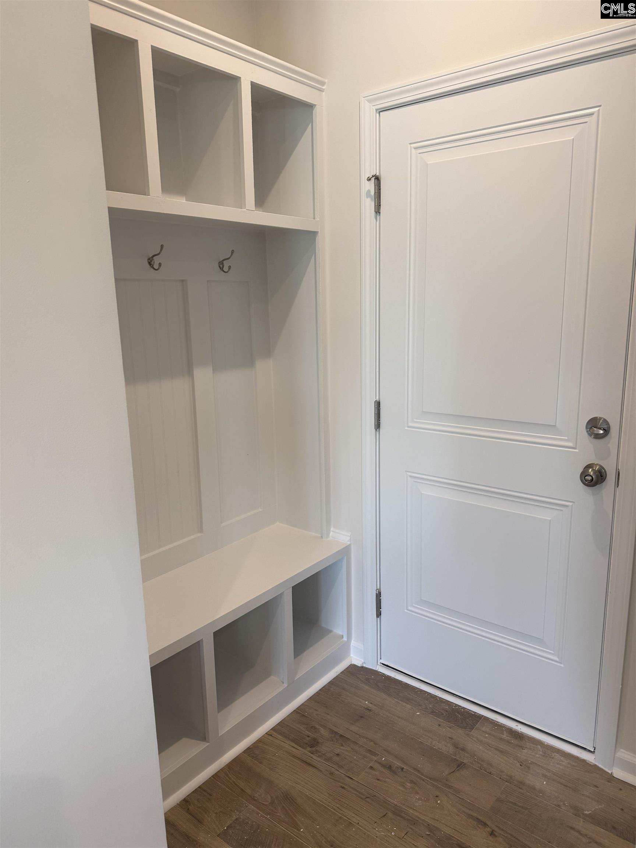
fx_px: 588
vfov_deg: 71.6
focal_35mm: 24
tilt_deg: -10.6
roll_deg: +2.1
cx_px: 318
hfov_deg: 56.8
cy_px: 424
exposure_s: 1/120
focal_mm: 6.76
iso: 100
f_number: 1.78
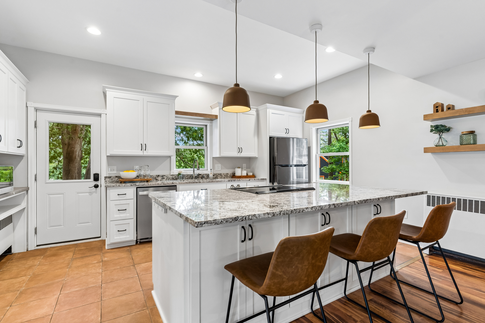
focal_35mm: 17
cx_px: 242
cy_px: 162
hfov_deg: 93.3
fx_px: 229
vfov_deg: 70.4
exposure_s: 1/5
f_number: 8
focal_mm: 17
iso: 400
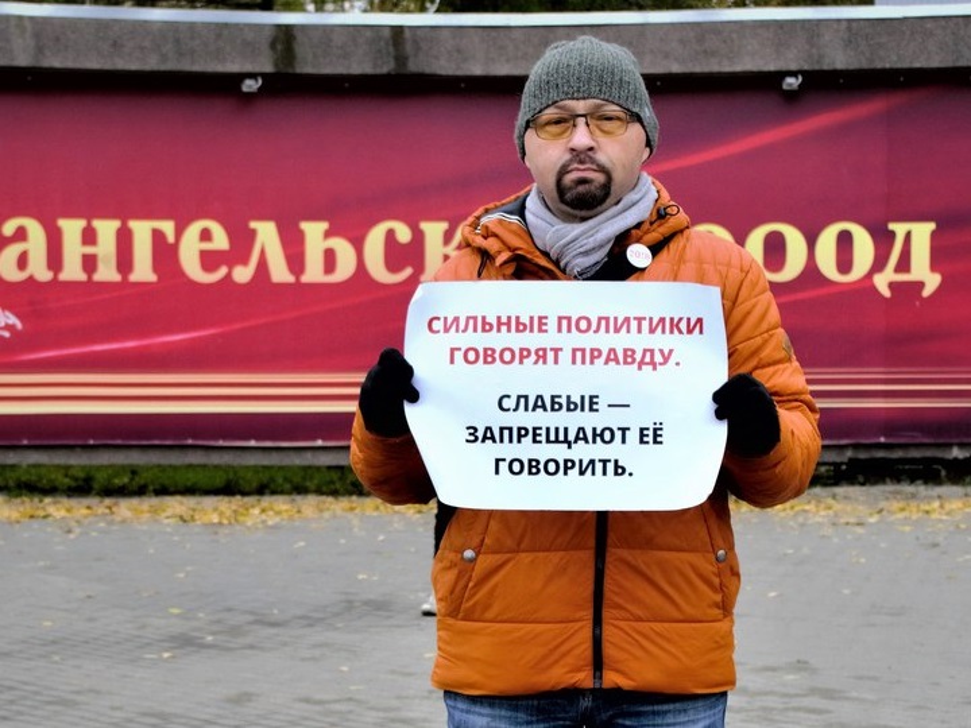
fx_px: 1066
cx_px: 486
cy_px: 364
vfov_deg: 37.7
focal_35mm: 38
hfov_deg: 49.0
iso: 100
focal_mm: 6.8
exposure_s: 1/100
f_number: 4
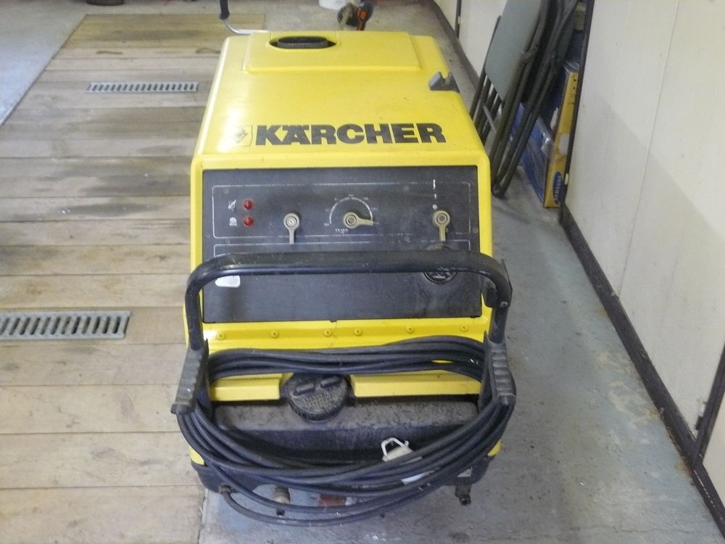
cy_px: 272
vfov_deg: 34.3
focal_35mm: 42
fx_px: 880
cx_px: 362
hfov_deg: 44.8
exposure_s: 1/13
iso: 400
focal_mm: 7
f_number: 2.8
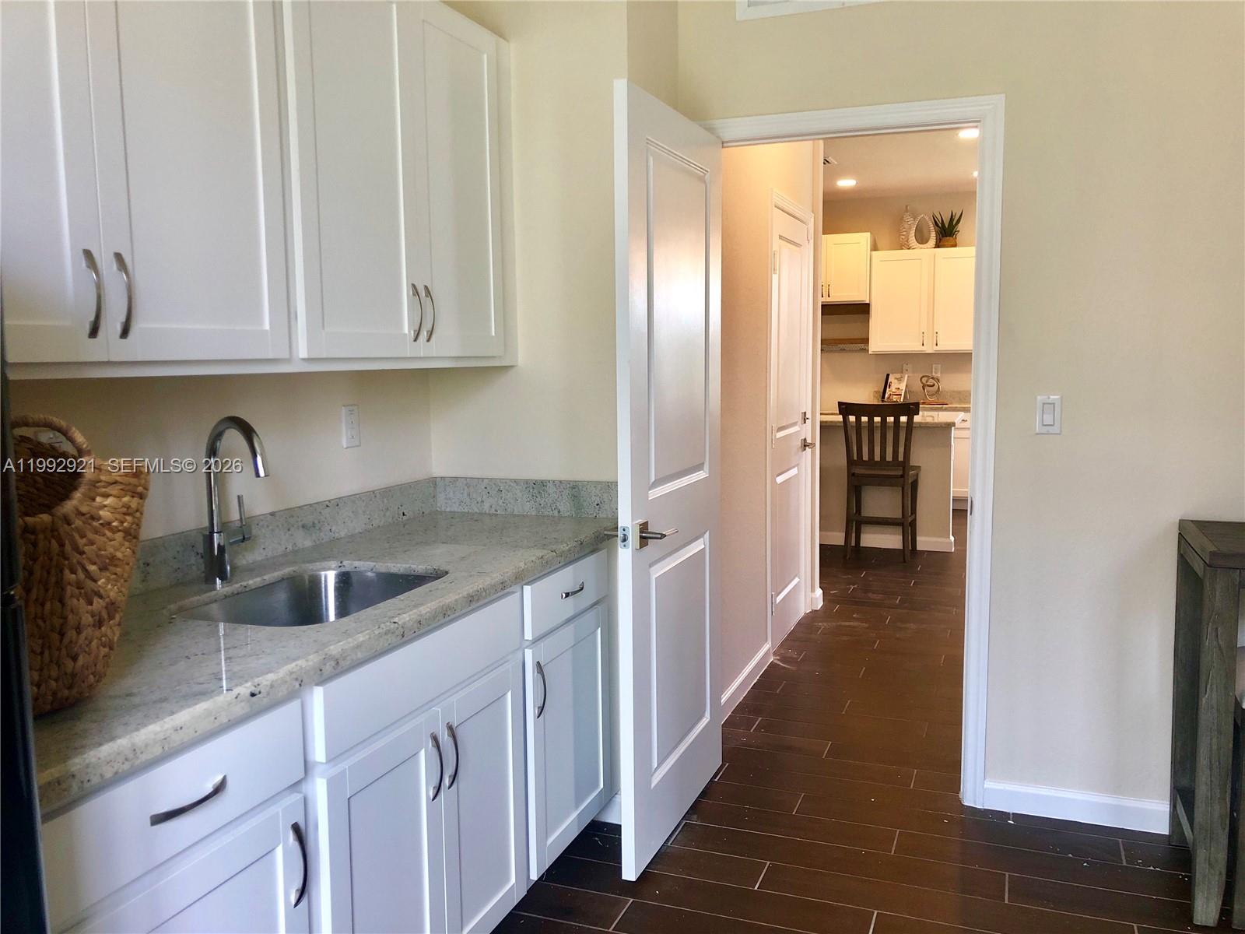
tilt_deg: -5.8
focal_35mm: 28
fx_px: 1007
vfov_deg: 49.7
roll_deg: +1.0
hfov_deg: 63.4
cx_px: 622
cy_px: 467
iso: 40
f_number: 1.8
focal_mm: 4
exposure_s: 1/30
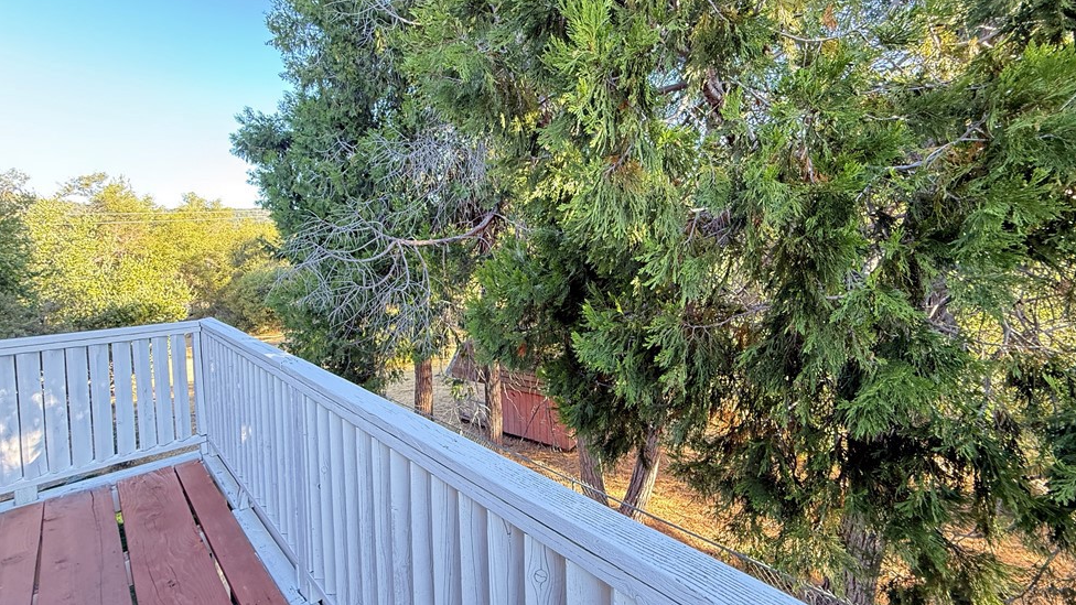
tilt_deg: -2.4
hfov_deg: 99.4
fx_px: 456
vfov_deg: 66.9
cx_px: 527
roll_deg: +1.2
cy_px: 272
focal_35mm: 16
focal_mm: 2.22
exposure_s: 1/99
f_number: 2.2
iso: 250
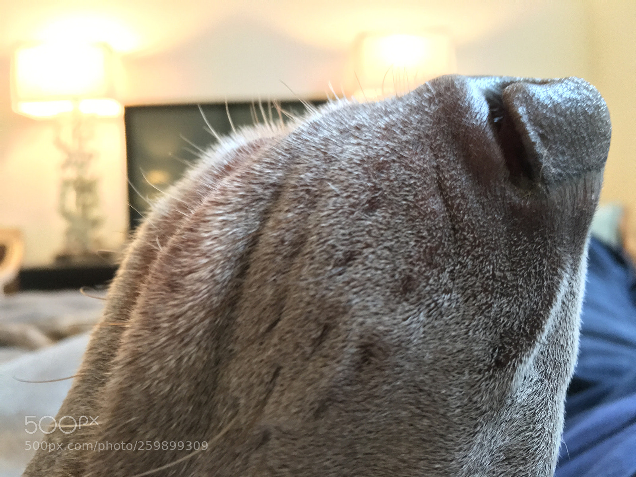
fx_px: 533
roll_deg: +2.7
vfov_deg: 48.2
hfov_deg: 61.7
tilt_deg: -4.4
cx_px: 318
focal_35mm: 29
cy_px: 238
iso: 200
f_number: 2.2
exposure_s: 1/17
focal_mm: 4.15
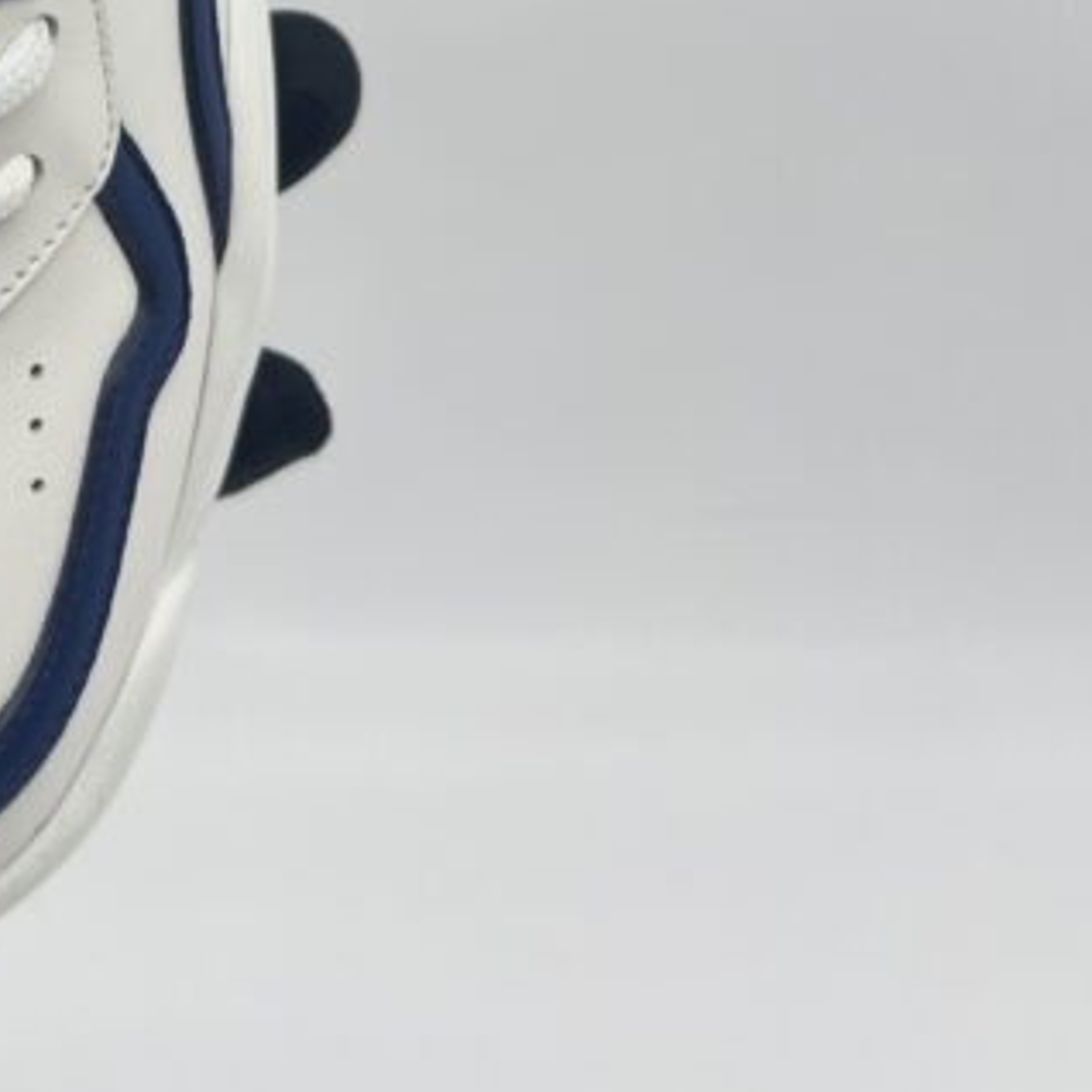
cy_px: -395
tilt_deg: -12.4
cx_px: -213
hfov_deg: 21.7
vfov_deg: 20.9
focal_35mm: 74
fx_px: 2641
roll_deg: +0.2
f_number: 1.5
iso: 40
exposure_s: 1/165
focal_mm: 5.7
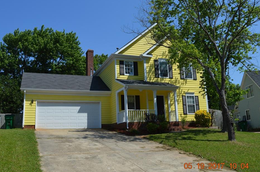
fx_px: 260
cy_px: 86
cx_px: 134
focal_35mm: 36
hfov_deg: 53.2
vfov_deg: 36.8
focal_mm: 22
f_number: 9
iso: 100
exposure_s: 1/400
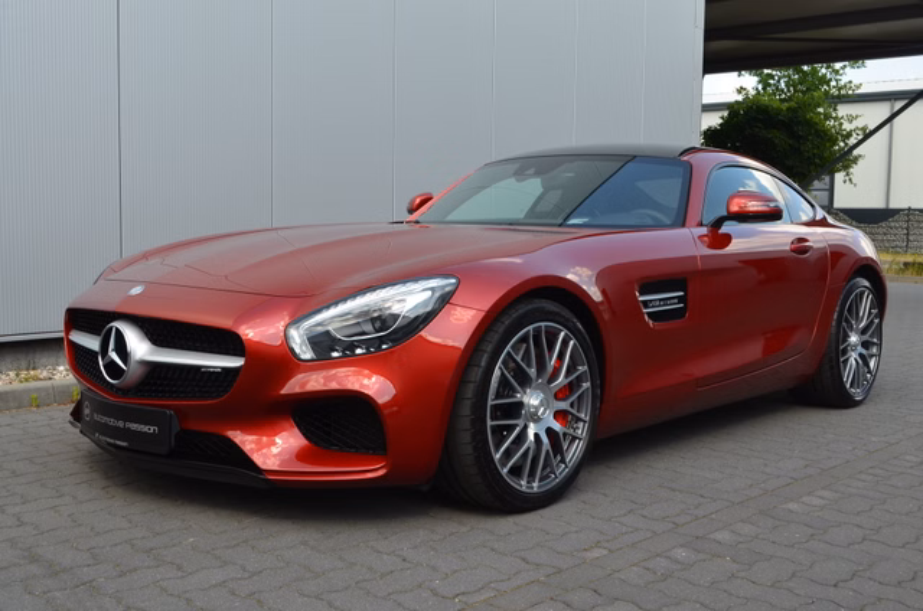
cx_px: 462
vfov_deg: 34.1
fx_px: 998
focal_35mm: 39
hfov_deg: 49.6
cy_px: 306
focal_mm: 26
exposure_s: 1/60
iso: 200
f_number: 10
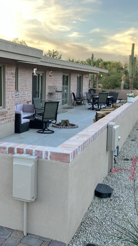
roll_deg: +0.2
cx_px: 16
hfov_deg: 27.4
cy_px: 120
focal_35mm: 42
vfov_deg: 48.4
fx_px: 273
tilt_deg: -8.0
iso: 64
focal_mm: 3.99
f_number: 1.8
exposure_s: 1/121
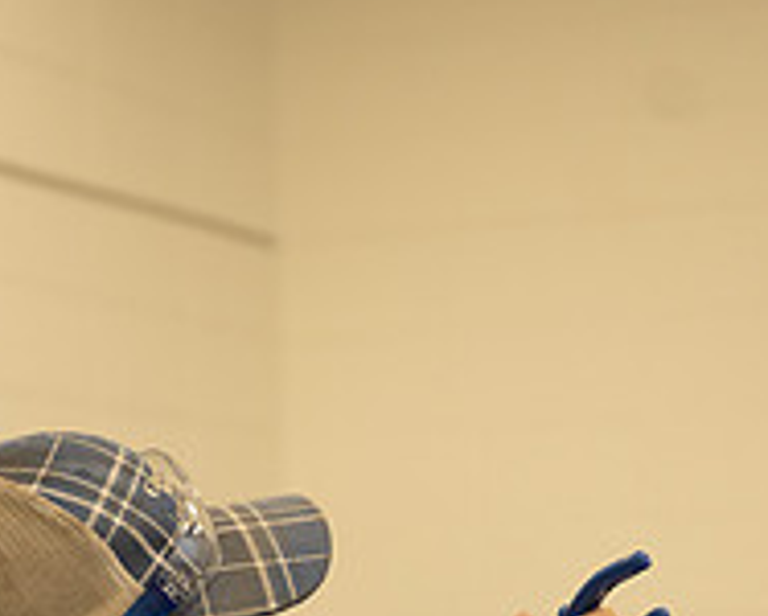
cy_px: 762
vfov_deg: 9.9
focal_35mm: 154
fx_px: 3504
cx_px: 407
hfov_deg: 12.5
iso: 640
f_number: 2.8
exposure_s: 1/160
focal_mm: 53
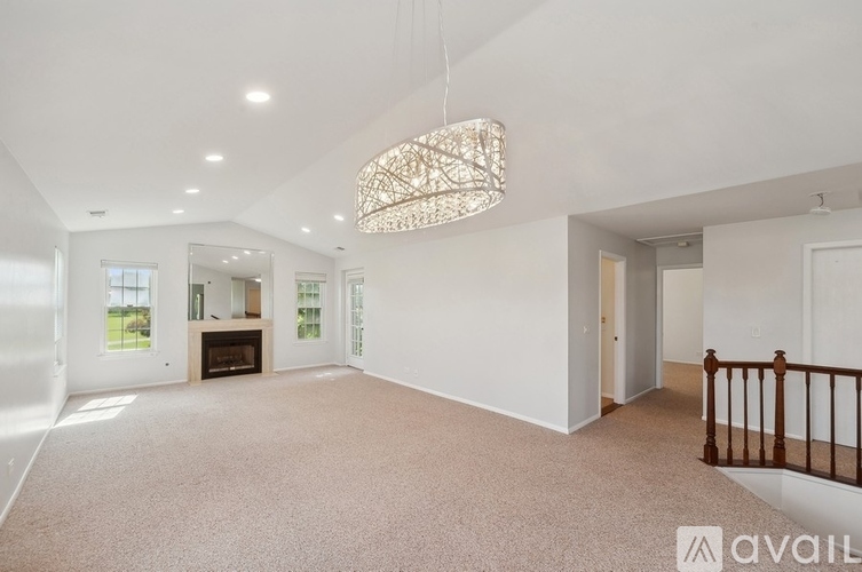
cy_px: 286
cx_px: 431
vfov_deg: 77.2
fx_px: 359
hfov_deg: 100.5
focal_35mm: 15
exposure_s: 1/40
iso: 200
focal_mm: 15
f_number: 8
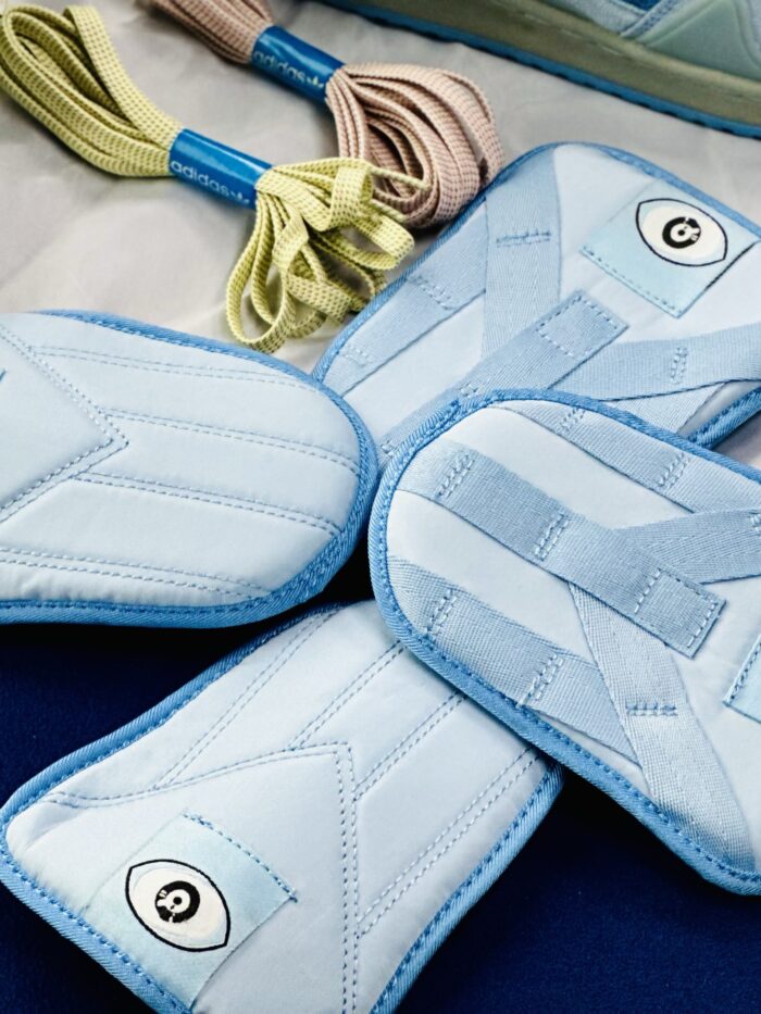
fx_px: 2257
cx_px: 380
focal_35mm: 77
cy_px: 507
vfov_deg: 25.3
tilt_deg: -45.9
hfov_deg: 19.1
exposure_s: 1/100
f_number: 2.8
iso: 160
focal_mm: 9
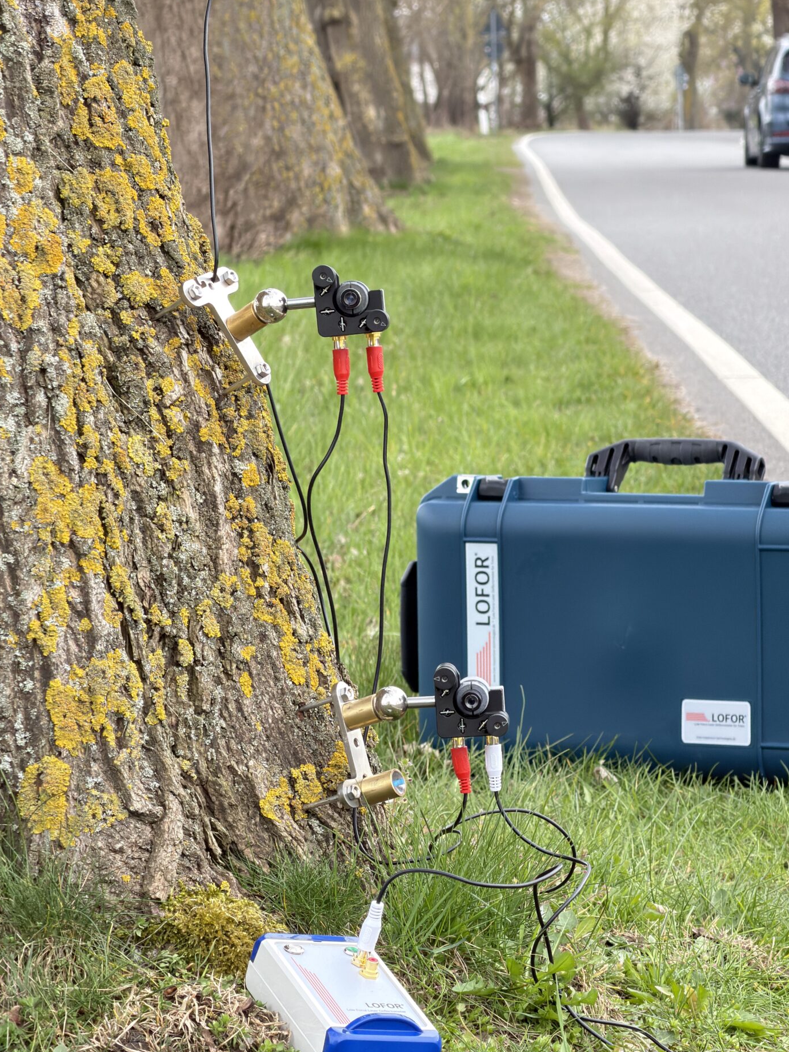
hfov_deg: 10.7
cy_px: 425
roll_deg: -0.3
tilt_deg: -3.4
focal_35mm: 139
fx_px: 4225
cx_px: 506
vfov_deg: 14.2
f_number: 2.8
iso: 200
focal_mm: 16.89
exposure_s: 1/121
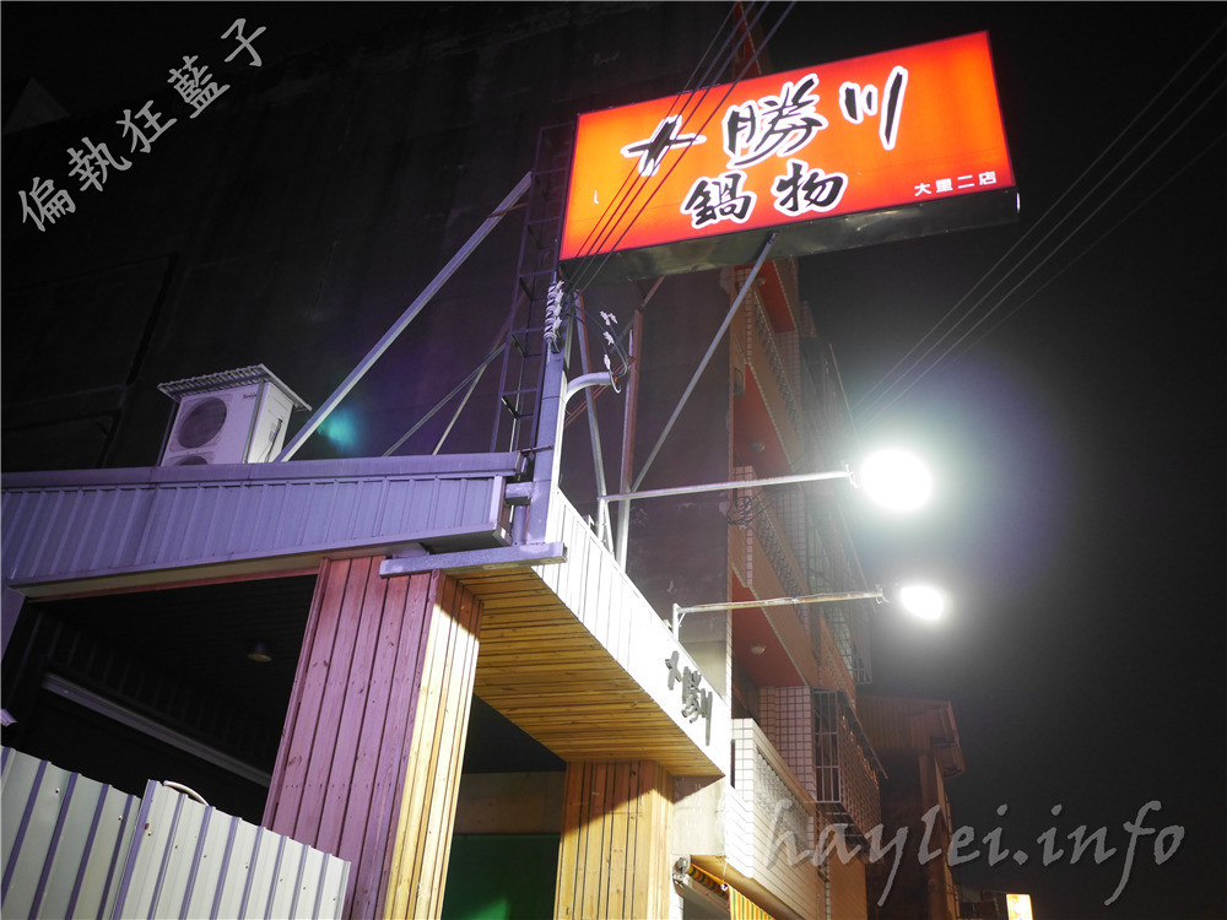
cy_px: 460
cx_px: 614
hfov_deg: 60.0
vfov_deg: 46.8
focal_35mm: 30
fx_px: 1063
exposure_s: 1/60
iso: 1250
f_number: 1.7
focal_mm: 15
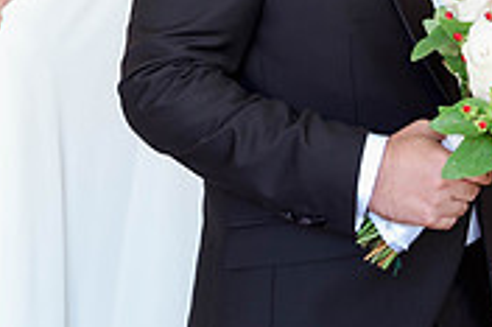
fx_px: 1611
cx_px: 72
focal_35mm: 118
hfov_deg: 17.2
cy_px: -138
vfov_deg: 11.2
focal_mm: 27.5
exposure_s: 1/125
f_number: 2.8
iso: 1000
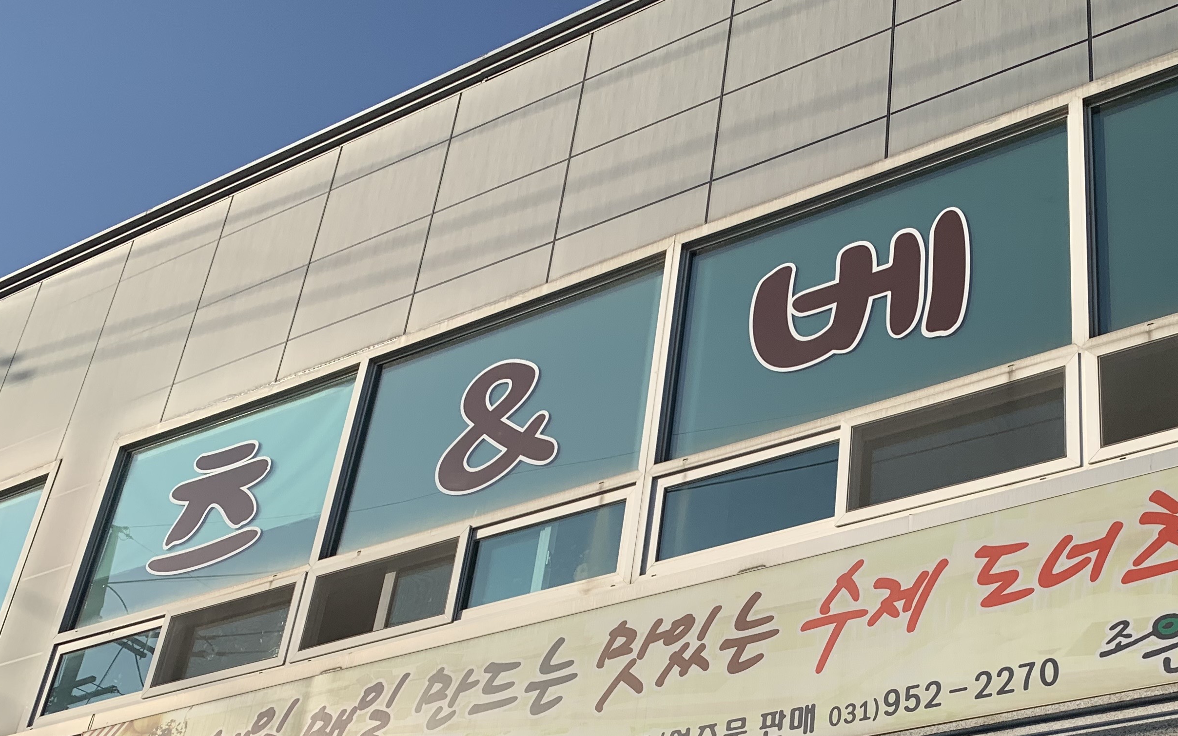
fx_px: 1477
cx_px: 829
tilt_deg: +27.4
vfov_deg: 27.1
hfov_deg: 42.6
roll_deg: -3.5
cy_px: 657
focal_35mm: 46
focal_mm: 4.25
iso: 25
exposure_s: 1/3086
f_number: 1.8
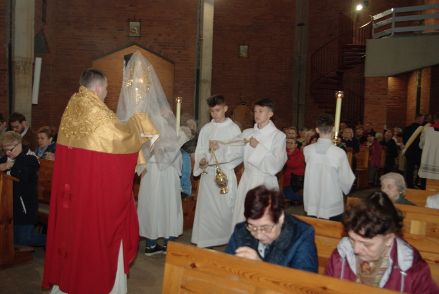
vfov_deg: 32.0
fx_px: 513
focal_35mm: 42
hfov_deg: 46.3
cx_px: 220
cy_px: 147
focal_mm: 28
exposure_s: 1/45
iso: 800
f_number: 4
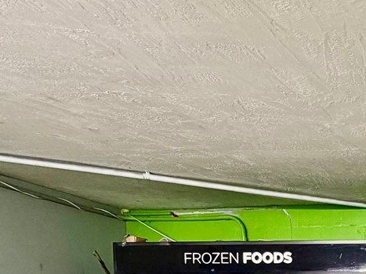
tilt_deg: -5.6
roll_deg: -1.5
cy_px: 380
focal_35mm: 48
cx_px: 469
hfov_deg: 31.3
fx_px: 507
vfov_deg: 25.0
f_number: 2.2
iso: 160
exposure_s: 1/60
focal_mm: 2.22
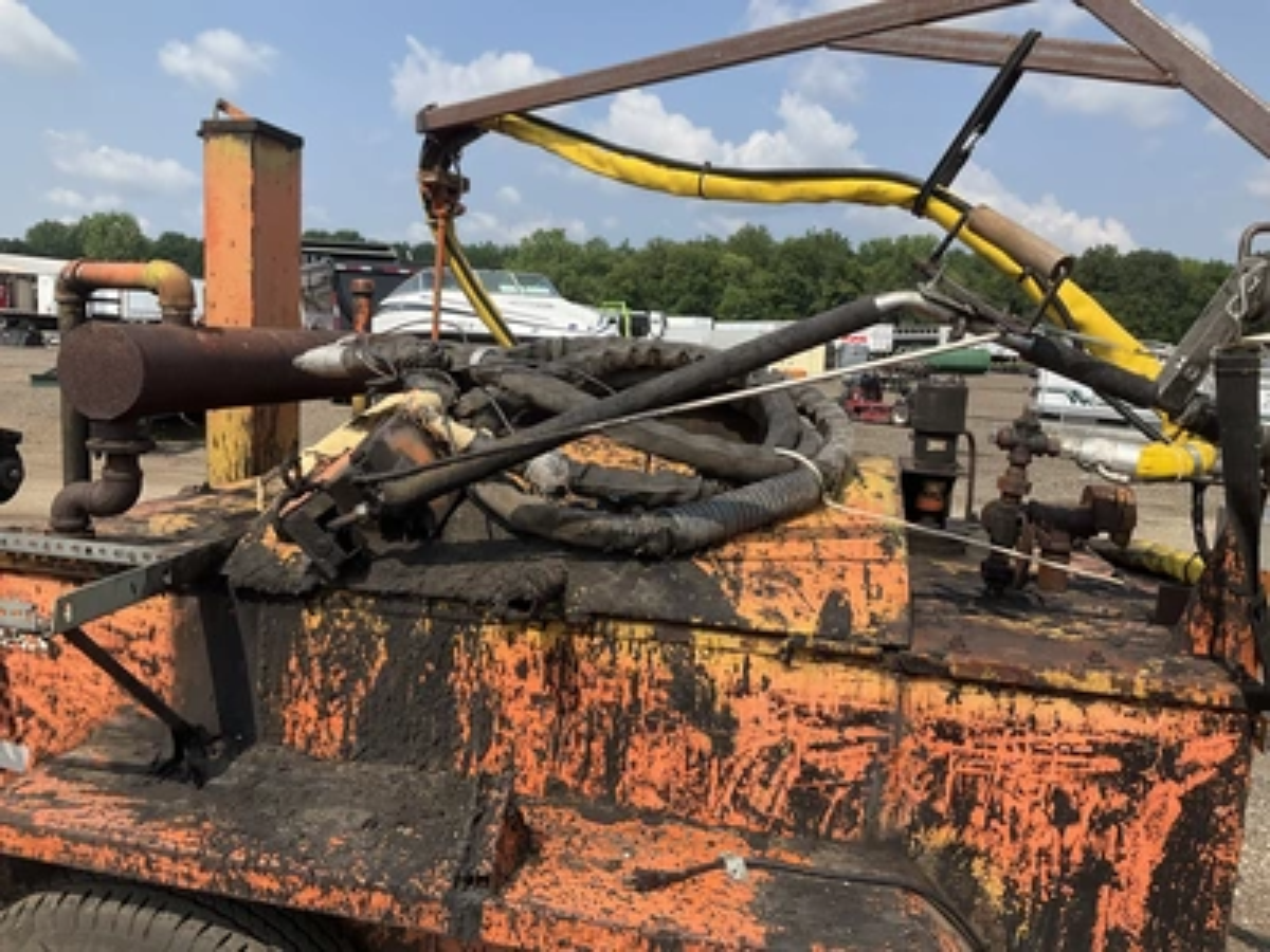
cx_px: 635
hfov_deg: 61.7
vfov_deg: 48.2
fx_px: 1064
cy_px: 476
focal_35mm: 29
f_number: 1.8
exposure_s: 1/1577
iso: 25
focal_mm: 3
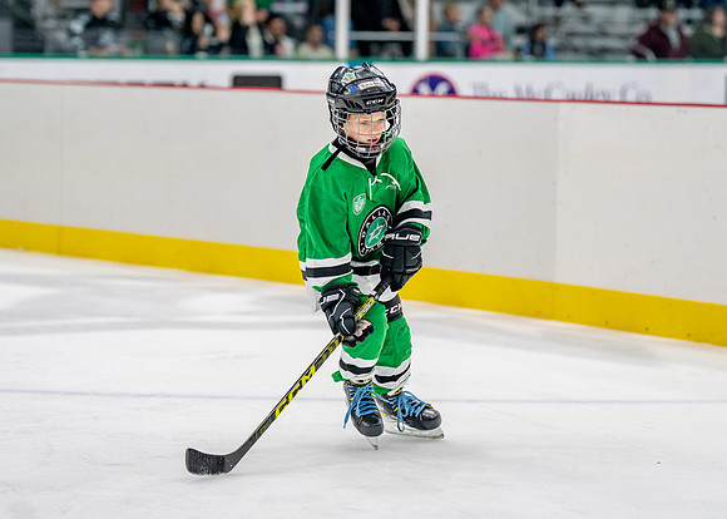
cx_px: 341
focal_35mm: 155
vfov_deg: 9.3
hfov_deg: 13.0
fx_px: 3197
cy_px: 205
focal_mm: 118
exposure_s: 1/1250
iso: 1000
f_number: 2.8
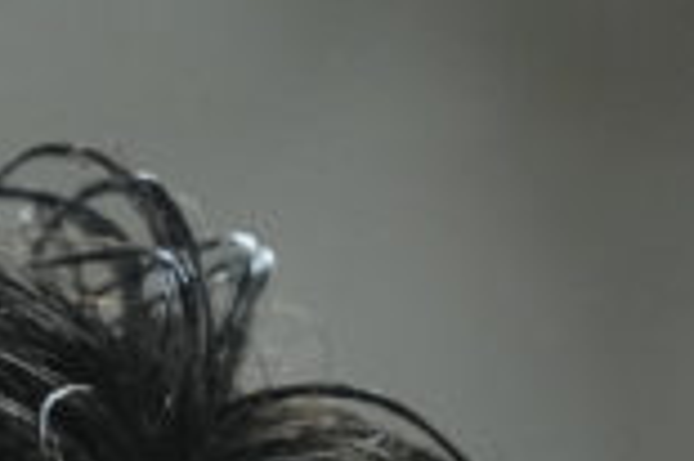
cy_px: 1410
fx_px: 56809
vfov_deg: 0.5
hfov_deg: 0.7
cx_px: -676
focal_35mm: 2950
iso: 2500
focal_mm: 400
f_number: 2.8
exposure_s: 1/2000
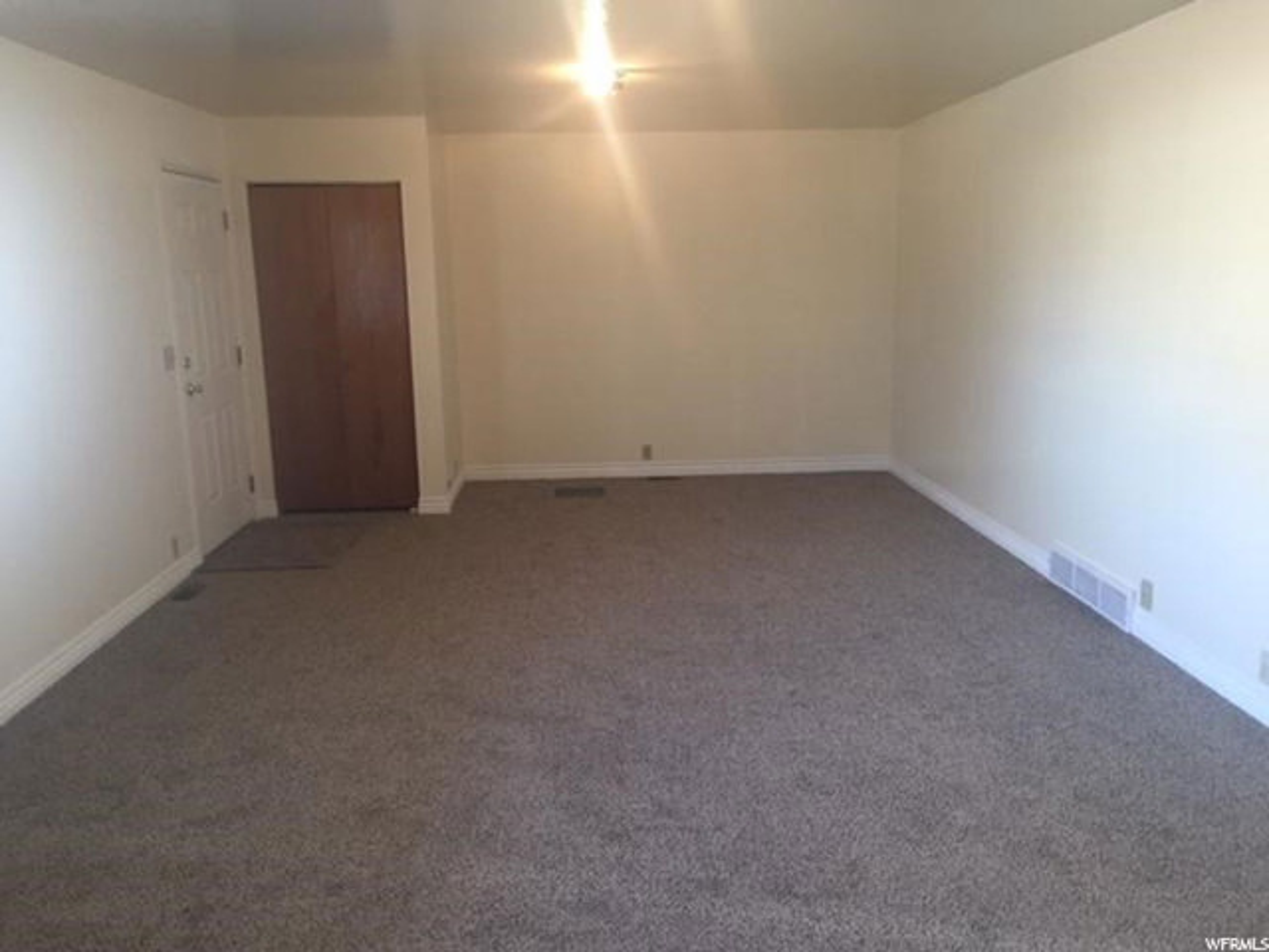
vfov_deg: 48.2
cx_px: 634
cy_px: 476
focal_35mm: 29
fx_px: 1063
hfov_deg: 61.7
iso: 125
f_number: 2.2
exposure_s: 1/30
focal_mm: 4.15
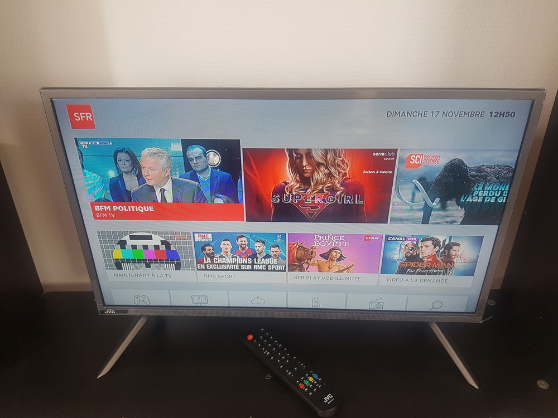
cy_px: 209
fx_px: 419
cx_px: 279
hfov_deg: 67.3
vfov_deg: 53.1
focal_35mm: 26
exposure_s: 1/50
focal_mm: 4.2
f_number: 1.7
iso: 80
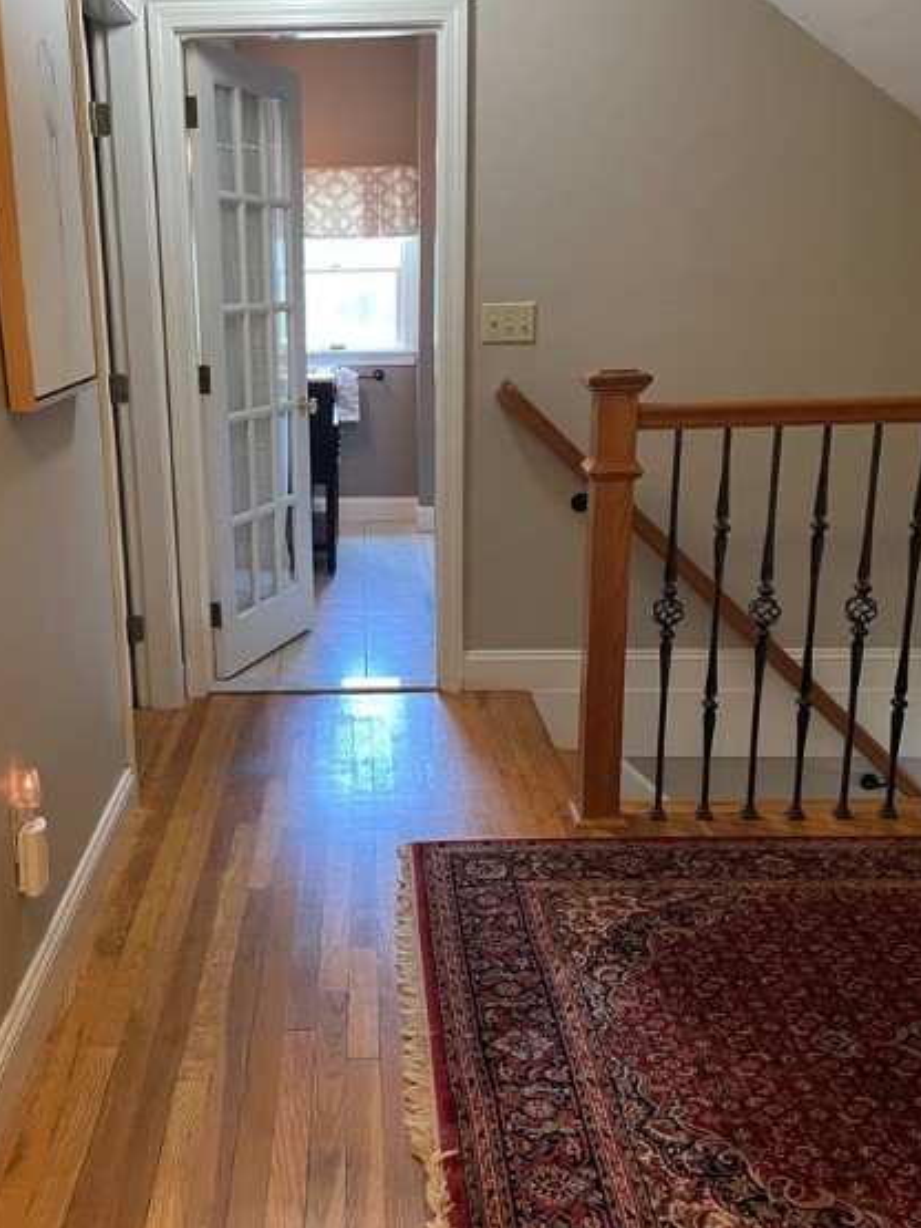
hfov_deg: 39.4
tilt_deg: -16.3
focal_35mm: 36
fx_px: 1278
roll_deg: +2.1
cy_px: 633
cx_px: 341
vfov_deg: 51.4
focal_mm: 4.2
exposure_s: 1/60
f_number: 1.6
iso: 250
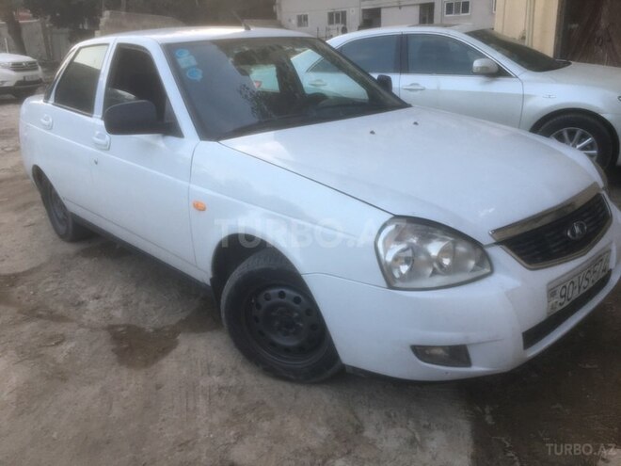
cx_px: 310
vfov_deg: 48.2
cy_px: 233
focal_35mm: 29
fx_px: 520
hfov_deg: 61.7
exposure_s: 1/50
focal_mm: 4.15
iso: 32
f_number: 2.2
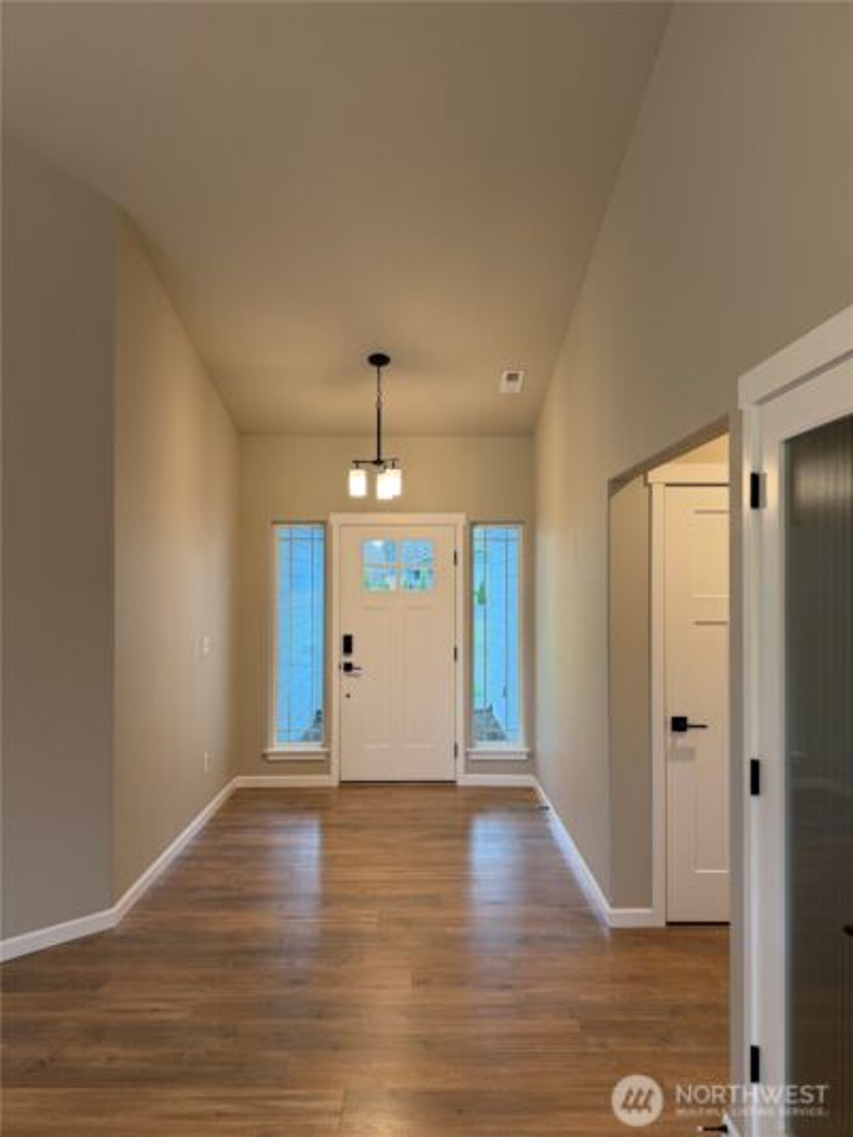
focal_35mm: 24
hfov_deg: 56.8
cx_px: 426
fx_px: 788
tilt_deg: +1.1
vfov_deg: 71.6
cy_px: 568
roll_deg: +1.0
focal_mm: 6.76
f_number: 1.78
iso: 125
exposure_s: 1/60
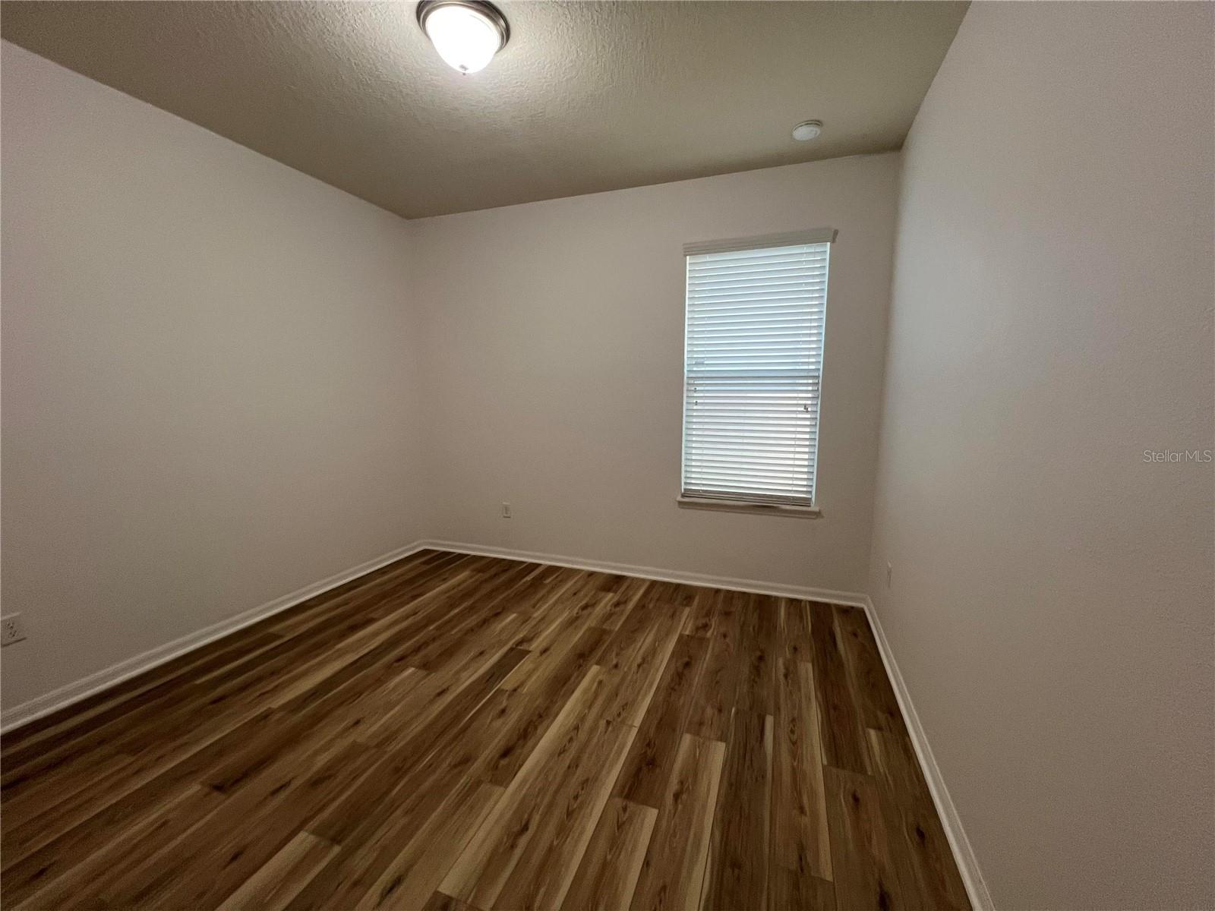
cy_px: 456
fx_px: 456
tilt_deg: -7.7
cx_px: 608
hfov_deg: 106.2
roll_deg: +0.1
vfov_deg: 89.9
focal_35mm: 13
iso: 250
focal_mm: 1.57
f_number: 1.8
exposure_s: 1/120
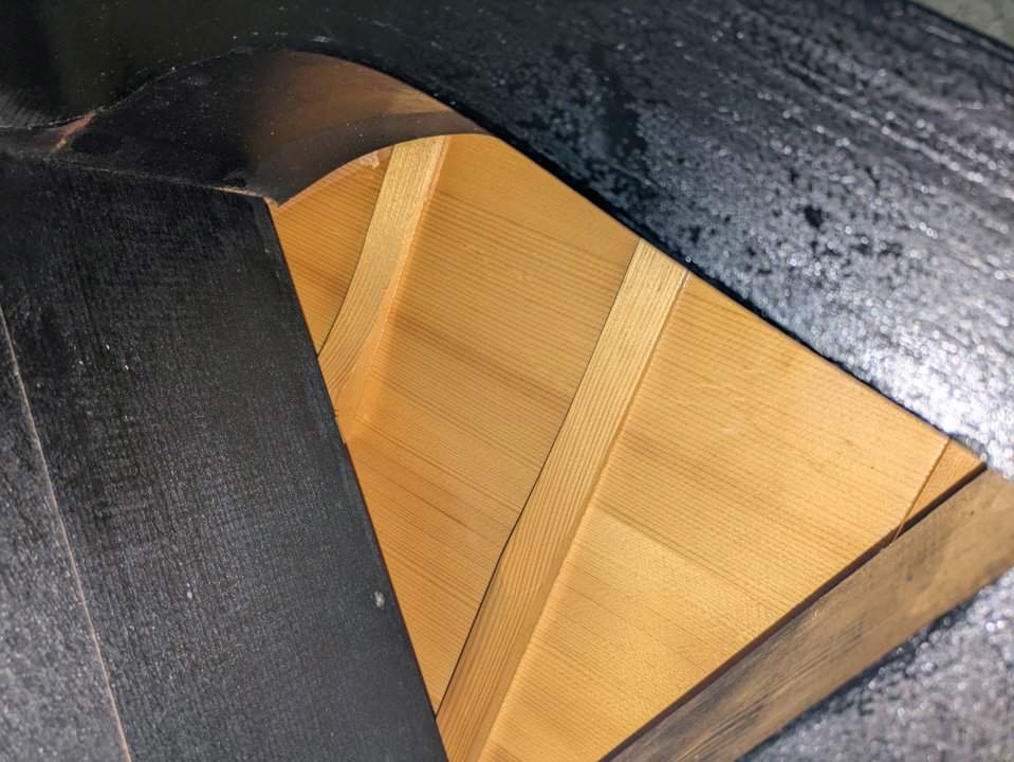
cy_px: 381
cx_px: 507
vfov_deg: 54.9
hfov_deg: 69.4
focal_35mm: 25
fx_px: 733
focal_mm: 5.43
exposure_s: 1/60
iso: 154
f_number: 1.89
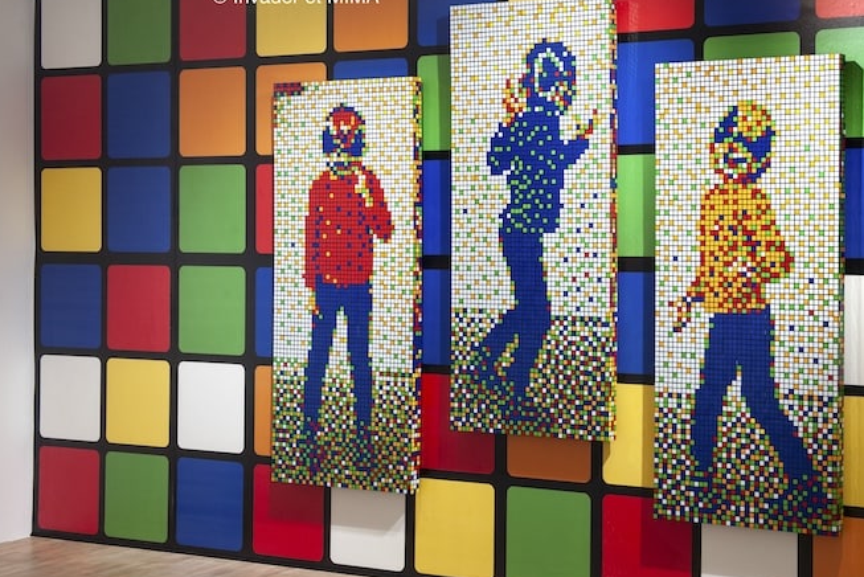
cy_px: 243
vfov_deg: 19.7
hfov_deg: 28.8
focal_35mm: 69
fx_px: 1657
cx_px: 638
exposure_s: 1/20
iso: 400
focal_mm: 44
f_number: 11
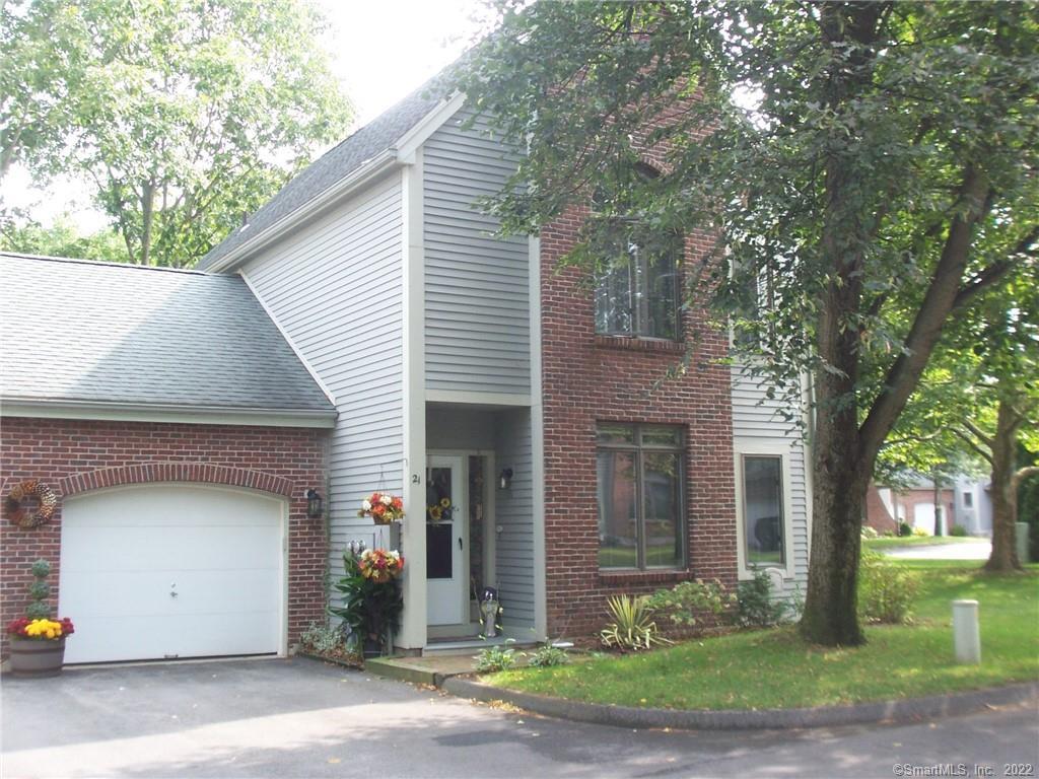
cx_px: 520
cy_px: 390
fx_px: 1171
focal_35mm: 39
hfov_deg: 47.9
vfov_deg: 36.8
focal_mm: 6.4
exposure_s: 1/60
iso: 80
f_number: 3.9
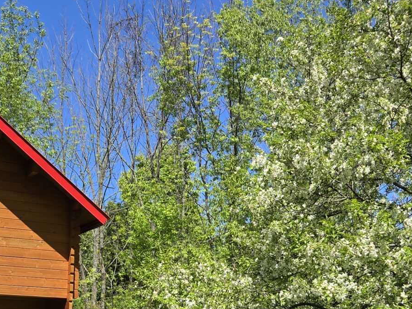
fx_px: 786
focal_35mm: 66
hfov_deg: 29.4
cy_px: 286
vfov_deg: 21.7
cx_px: 217
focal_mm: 5.4
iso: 25
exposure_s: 1/1476
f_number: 1.8
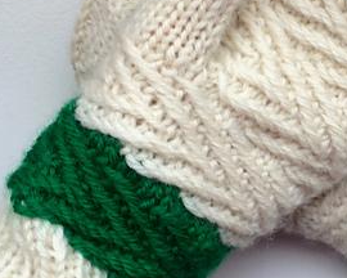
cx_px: 280
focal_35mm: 67
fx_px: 688
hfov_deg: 27.7
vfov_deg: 22.8
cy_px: 125
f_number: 2.2
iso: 40
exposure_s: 1/30
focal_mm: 4.15
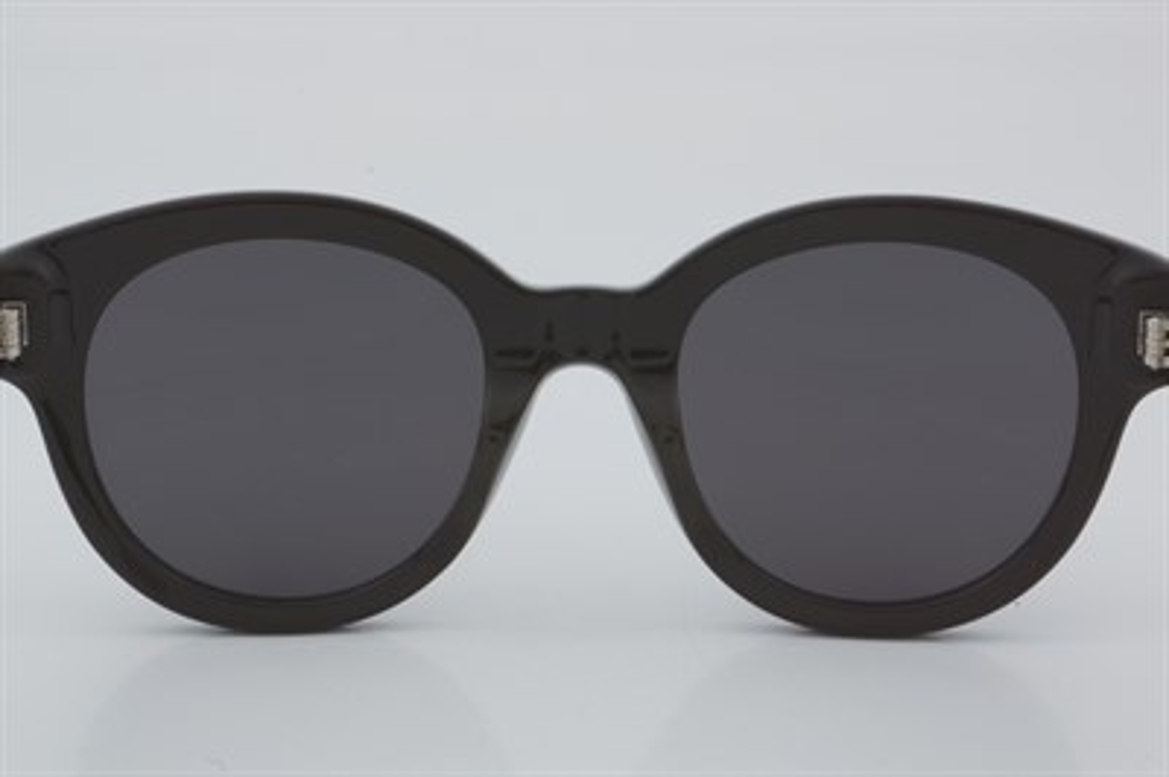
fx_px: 2677
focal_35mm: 82
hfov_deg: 24.6
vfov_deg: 16.5
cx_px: 584
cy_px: 388
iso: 100
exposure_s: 1/3
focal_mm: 55
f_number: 32
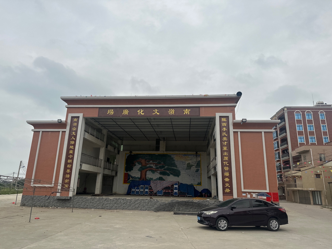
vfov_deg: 56.8
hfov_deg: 71.6
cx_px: 166
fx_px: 230
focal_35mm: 24
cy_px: 124
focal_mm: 6.86
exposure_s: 1/9709
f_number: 1.78
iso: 80
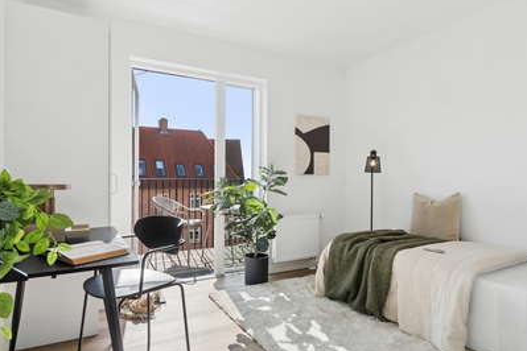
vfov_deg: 60.6
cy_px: 181
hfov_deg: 82.5
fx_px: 300
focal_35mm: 21
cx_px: 254
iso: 200
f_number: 8
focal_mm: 13
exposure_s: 1/500
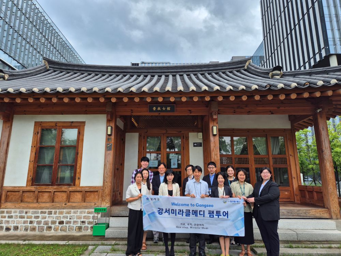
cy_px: 128
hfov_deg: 73.9
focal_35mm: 23
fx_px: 227
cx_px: 170
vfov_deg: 58.9
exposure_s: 1/1076
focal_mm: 5.4
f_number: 1.8
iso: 25
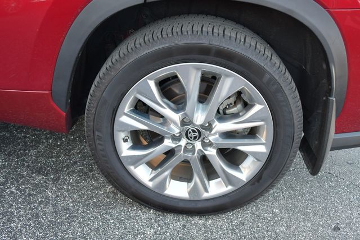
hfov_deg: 53.1
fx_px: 360
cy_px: 120
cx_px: 180
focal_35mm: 36
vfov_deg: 36.9
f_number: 3.5
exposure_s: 1/250
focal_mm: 18
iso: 640
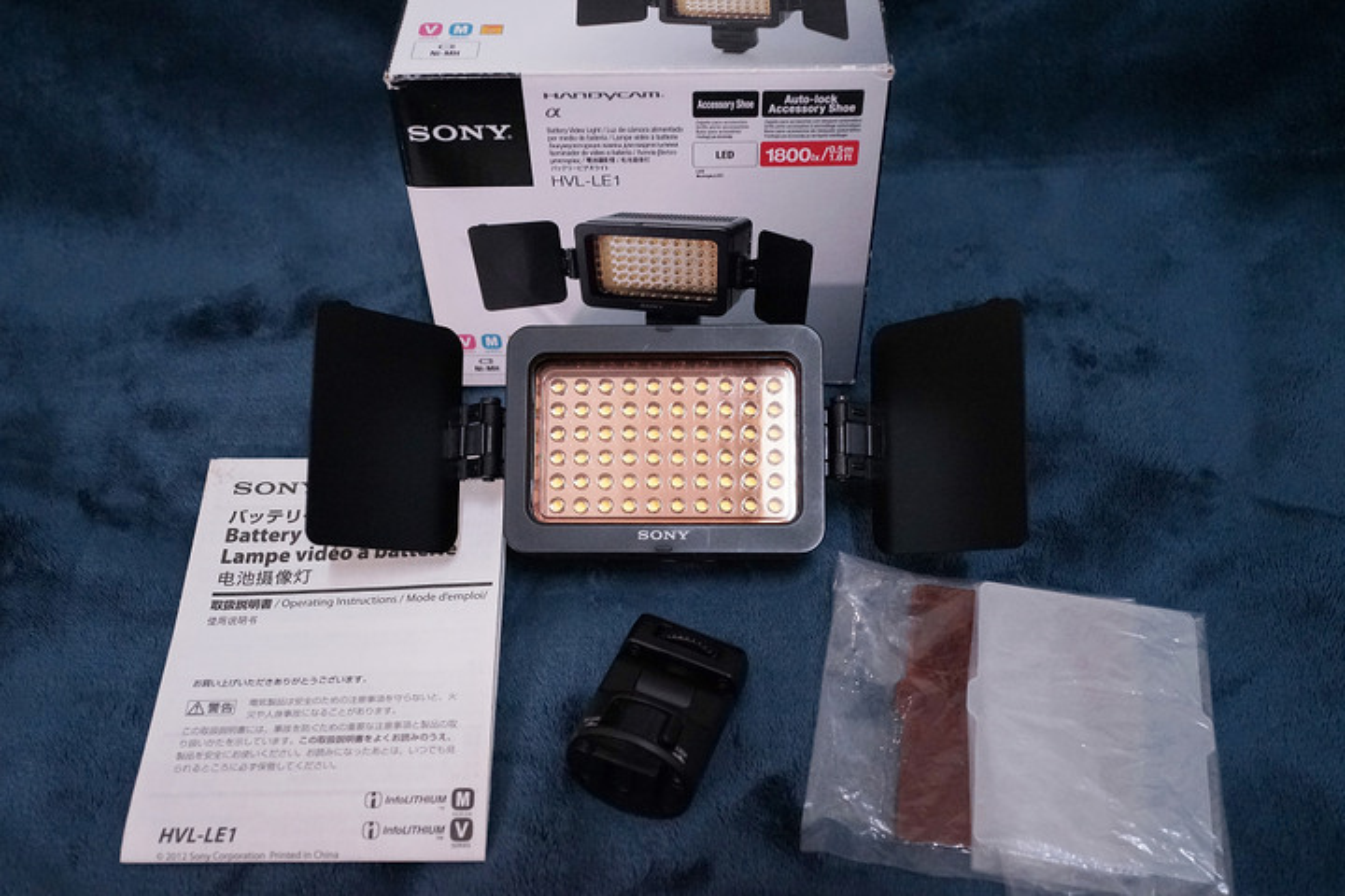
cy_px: 448
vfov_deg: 37.9
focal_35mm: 35
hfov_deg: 54.4
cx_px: 672
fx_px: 1308
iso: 5000
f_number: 5.6
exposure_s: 1/80
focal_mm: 35
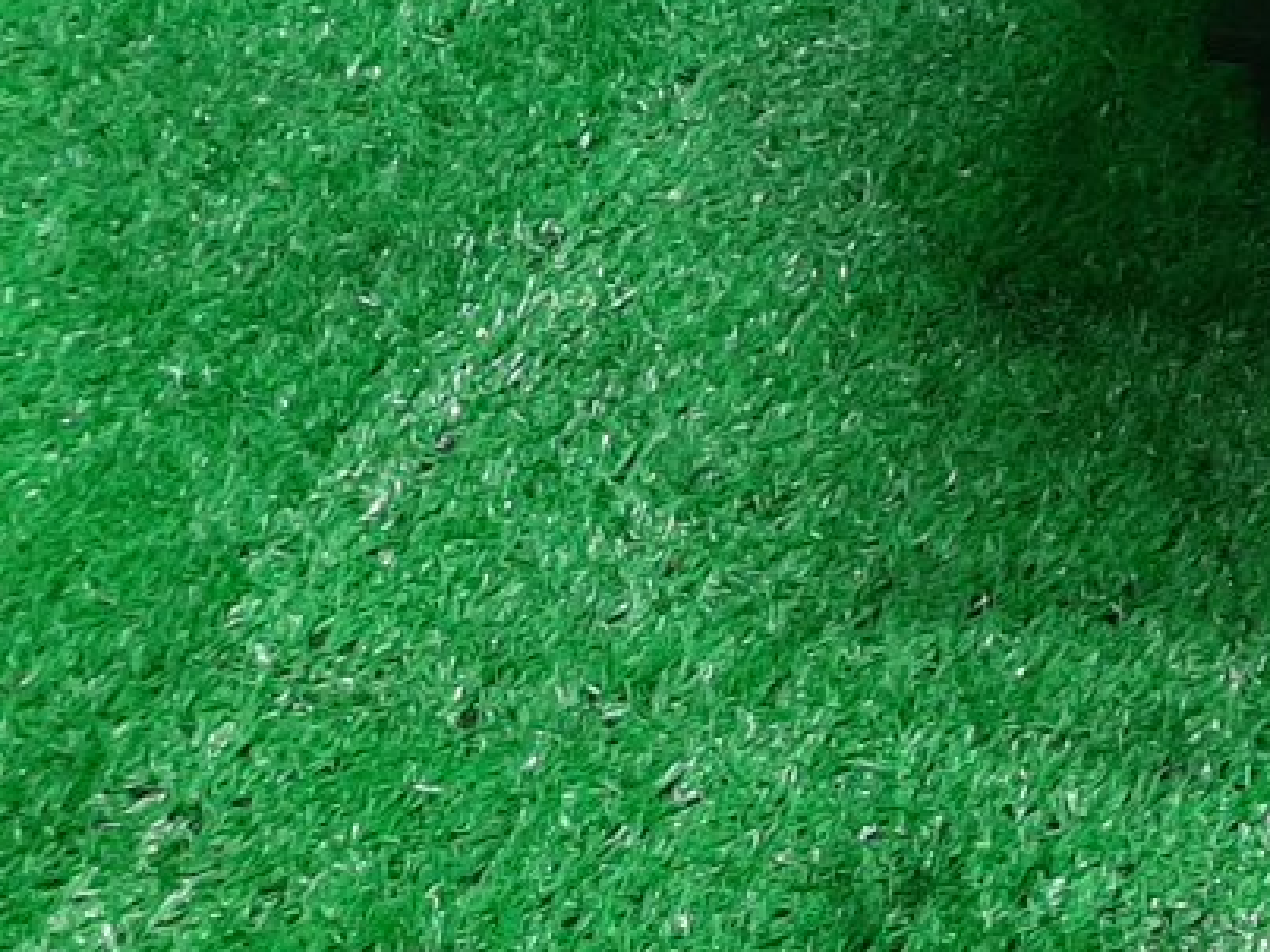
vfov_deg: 14.9
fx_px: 3411
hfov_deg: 17.7
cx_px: 2168
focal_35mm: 93
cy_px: -400
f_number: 1.7
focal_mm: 3.93
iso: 162
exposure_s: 1/50
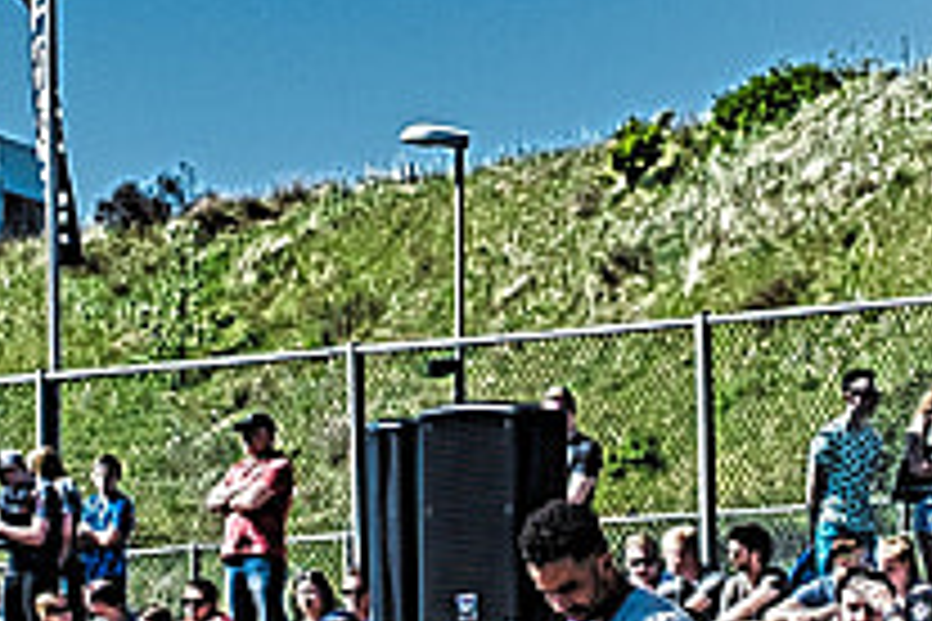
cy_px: 45
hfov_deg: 7.6
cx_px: 792
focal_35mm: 271
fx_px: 7015
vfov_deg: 5.1
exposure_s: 1/800
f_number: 2.8
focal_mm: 35
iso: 100
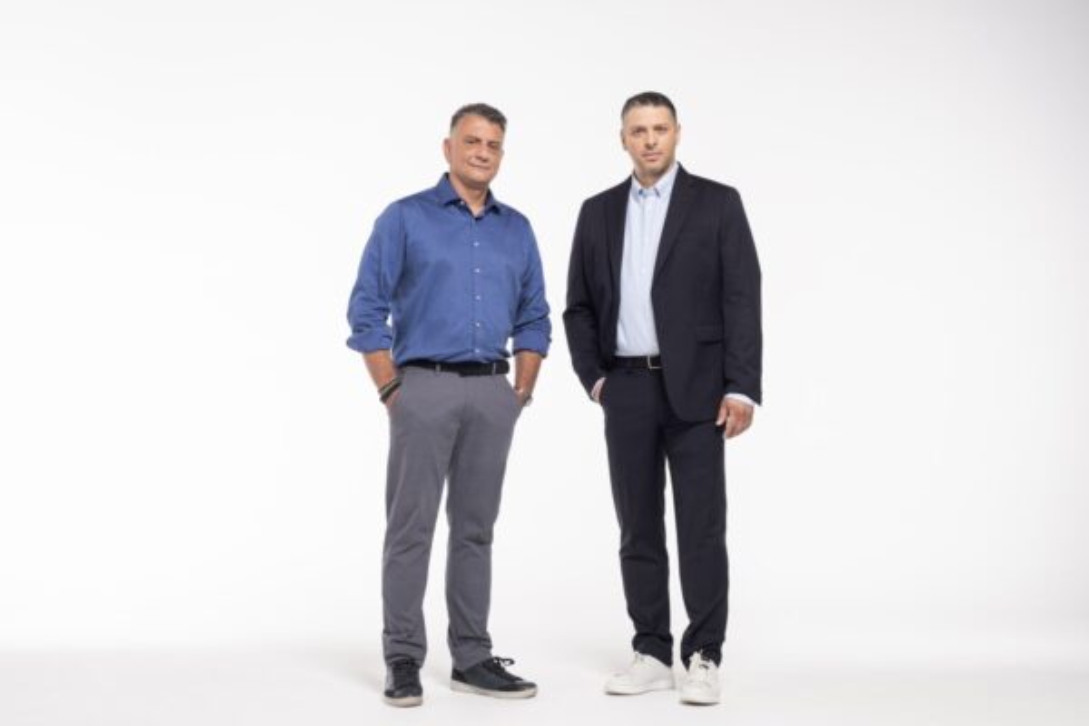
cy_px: 363
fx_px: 1512
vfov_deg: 27.0
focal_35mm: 50
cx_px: 544
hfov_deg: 39.6
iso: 400
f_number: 7.1
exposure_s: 1/60
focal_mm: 33.2
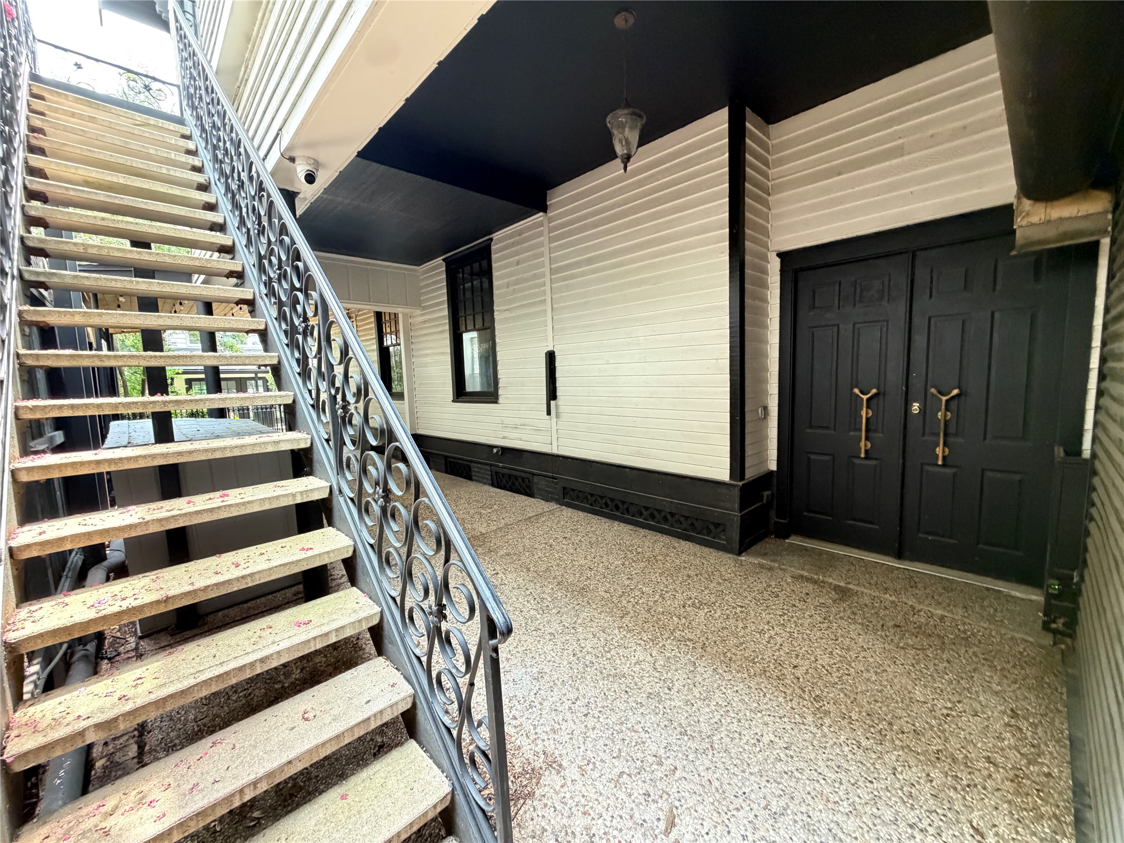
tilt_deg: -4.8
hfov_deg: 102.1
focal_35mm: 14
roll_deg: +2.2
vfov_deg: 85.7
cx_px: 562
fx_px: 455
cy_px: 422
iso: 640
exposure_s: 1/60
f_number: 2.2
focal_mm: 2.22
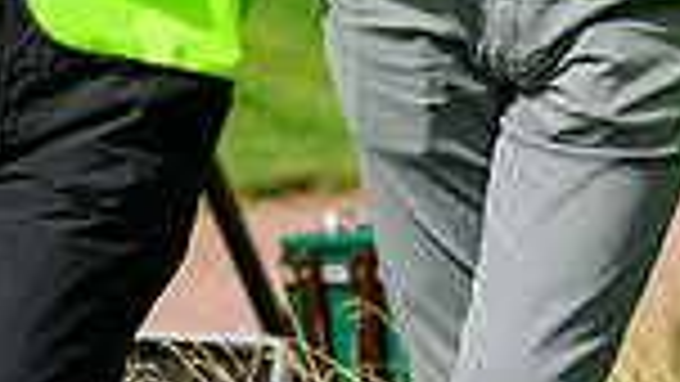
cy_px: -452
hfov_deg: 4.0
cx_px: 495
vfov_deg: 2.2
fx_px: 9774
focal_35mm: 542
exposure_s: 1/3200
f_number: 7.1
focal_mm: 135
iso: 800
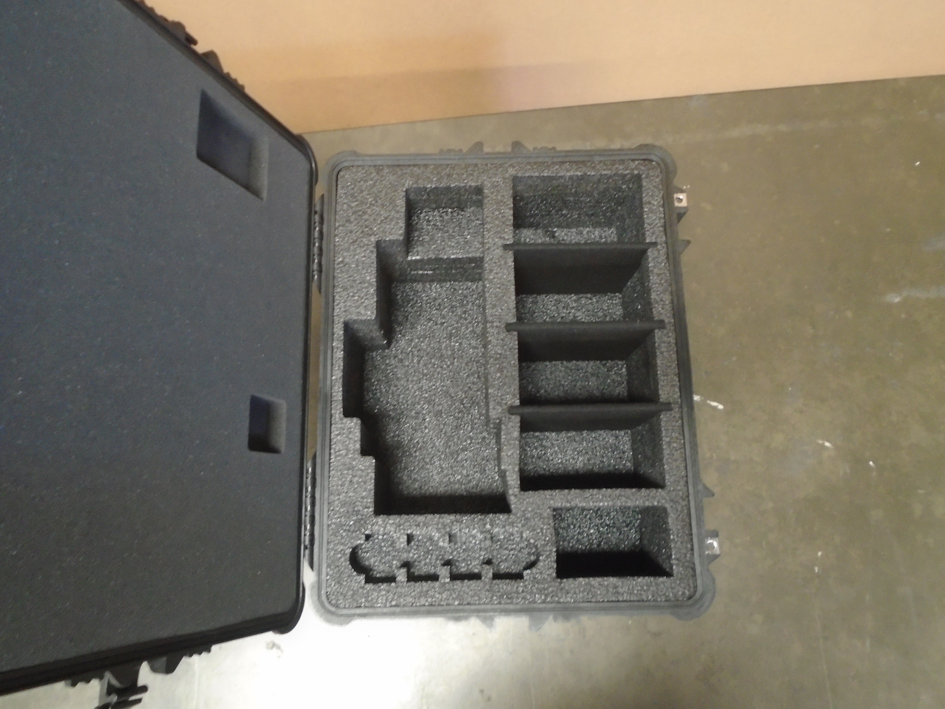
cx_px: 472
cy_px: 354
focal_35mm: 26
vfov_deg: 53.1
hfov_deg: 67.3
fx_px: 710
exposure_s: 1/10
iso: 400
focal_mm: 4.6
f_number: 3.2
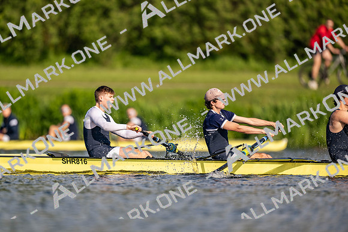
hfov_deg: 3.4
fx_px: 5801
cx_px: 174
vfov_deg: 2.3
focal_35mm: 600
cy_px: 116
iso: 280
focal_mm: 600
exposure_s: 1/2500
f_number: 4
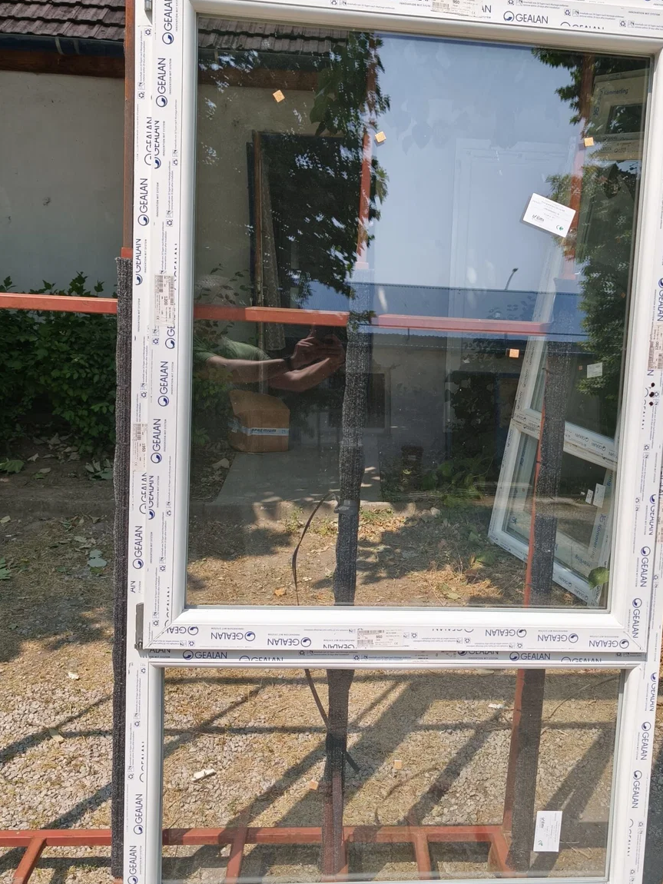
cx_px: 423
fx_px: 817
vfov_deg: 56.7
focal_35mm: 32
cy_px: 403
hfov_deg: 43.7
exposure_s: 1/414
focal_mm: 6.57
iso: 50
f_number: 1.6
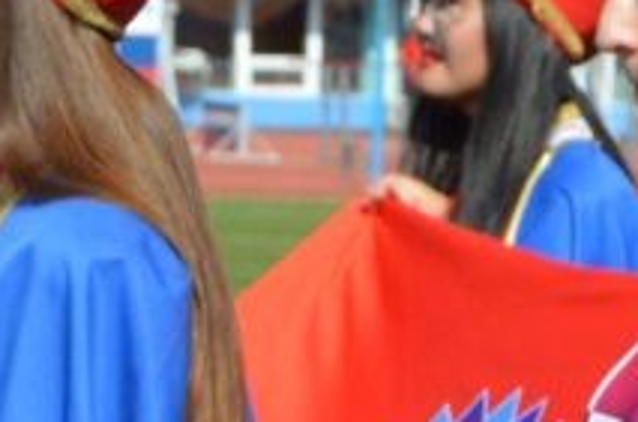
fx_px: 7126
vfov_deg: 3.3
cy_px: 1086
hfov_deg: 5.1
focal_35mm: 403
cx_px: 569
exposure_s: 1/1600
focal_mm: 38
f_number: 6.3
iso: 400
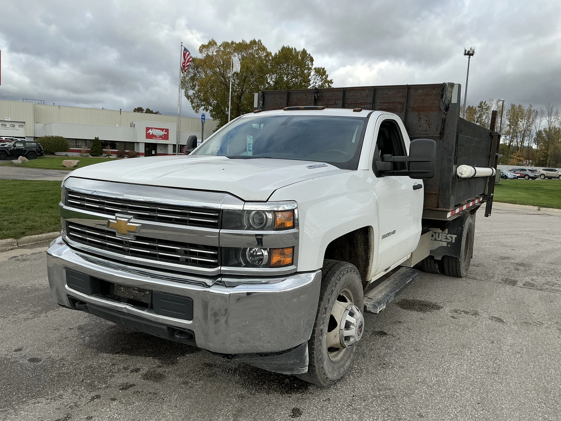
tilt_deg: -6.5
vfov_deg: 49.7
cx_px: 280
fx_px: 454
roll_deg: -2.6
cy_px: 210
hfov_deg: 63.4
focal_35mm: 28
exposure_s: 1/978
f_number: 1.8
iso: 25
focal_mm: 3
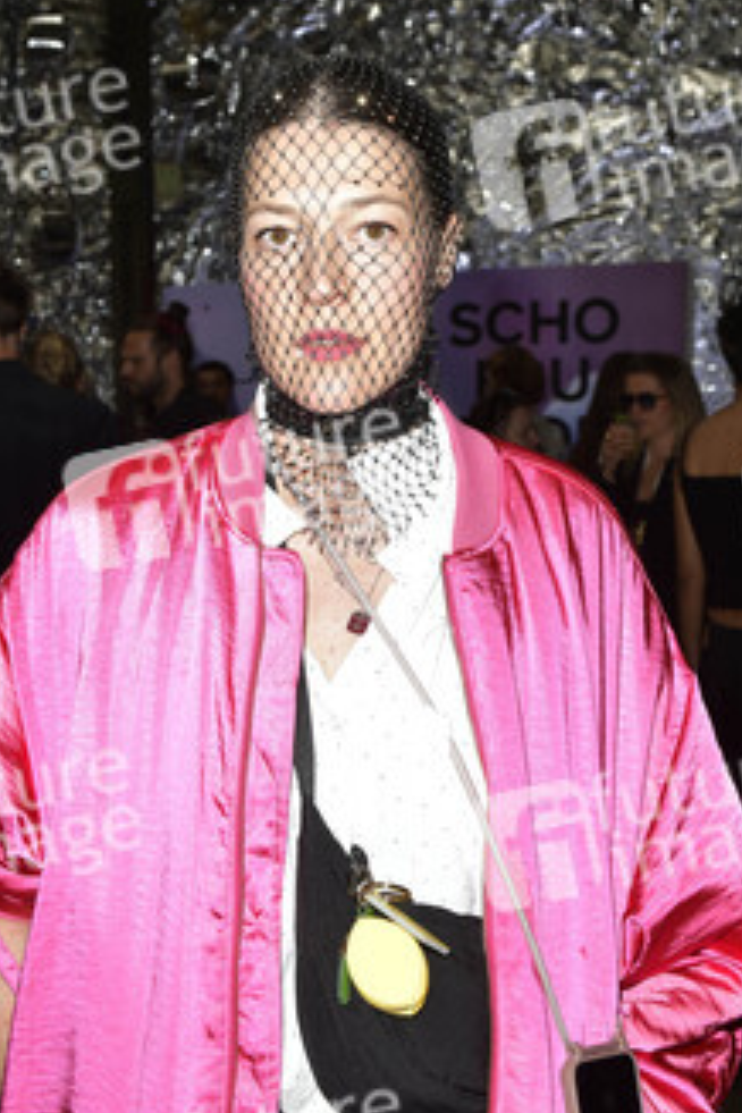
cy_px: 660
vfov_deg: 36.1
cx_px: 337
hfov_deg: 24.6
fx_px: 1700
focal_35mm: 55
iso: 400
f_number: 8
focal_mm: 38
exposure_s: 1/250
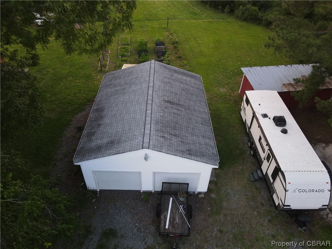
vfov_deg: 56.8
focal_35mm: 24
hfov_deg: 71.6
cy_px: 124
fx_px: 230
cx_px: 166
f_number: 2.8
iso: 890
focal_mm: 4.5
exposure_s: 1/6.25
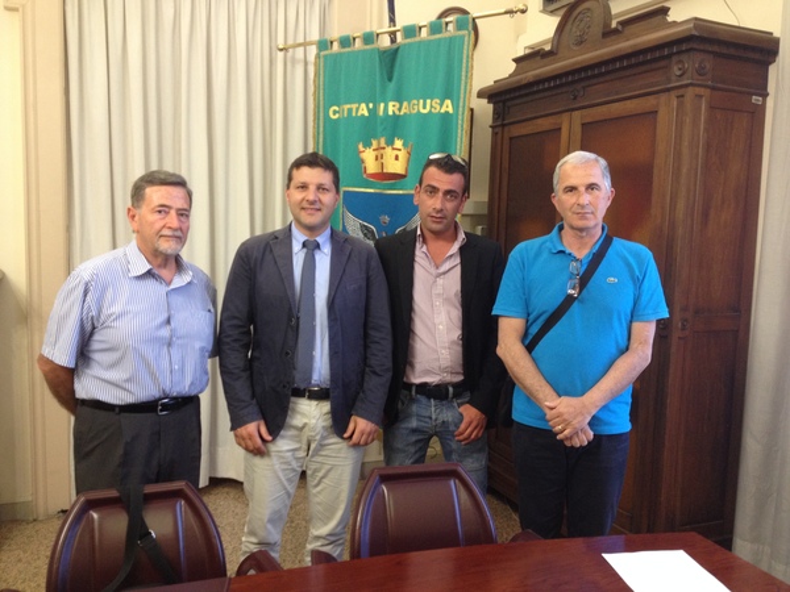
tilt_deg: -6.2
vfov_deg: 40.7
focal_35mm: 35
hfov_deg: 52.6
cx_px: 395
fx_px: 799
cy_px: 296
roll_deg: +0.8
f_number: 2.4
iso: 125
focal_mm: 4.28
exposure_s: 1/20
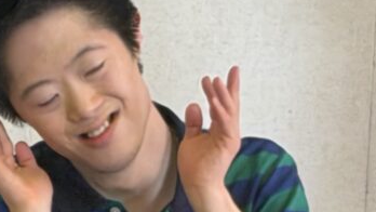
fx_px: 3072
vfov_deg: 3.9
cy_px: 212
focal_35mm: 308
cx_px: -187
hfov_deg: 6.9
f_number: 1.78
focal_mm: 6.76
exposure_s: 1/100
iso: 50
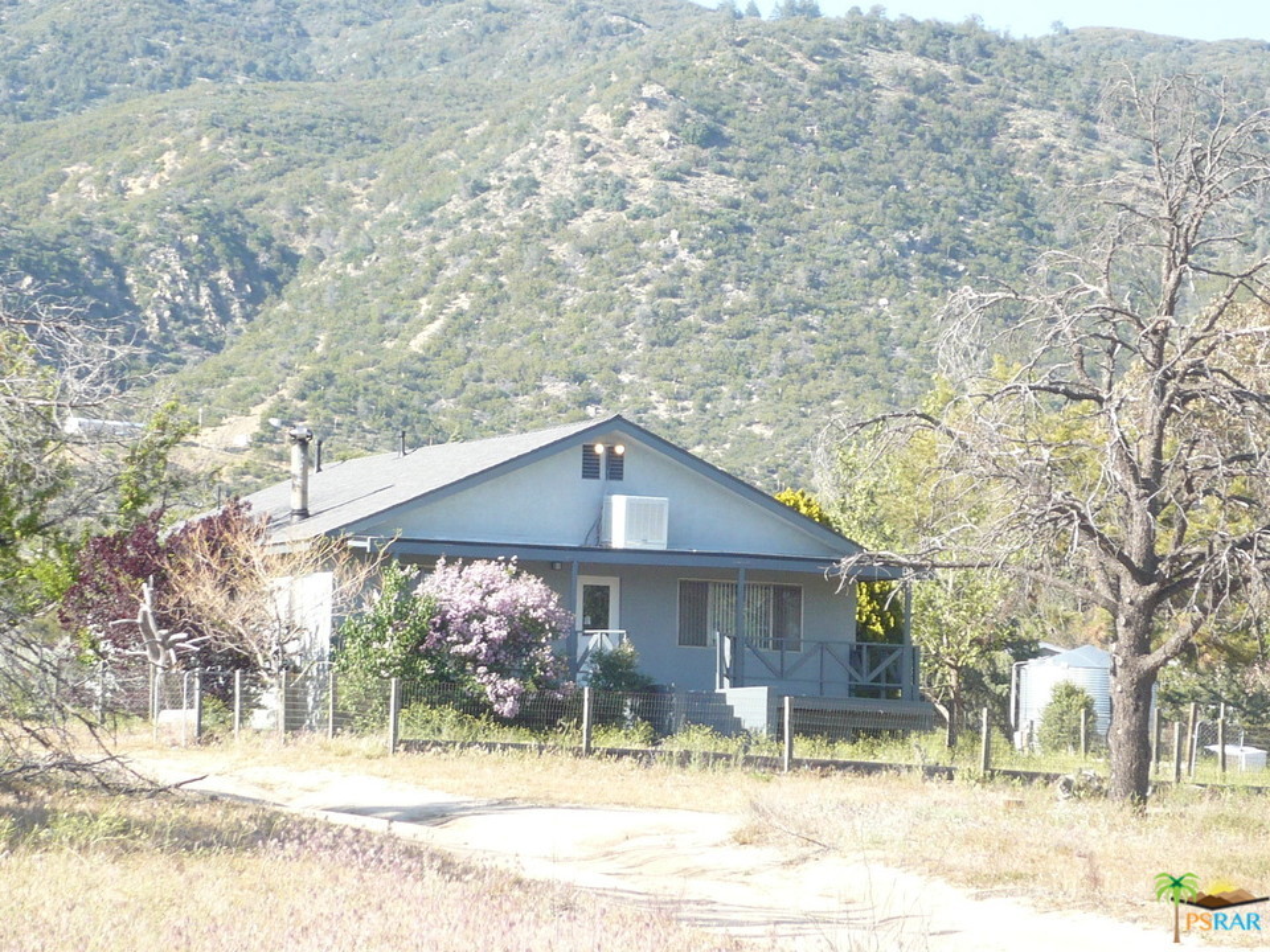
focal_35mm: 159
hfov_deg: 12.4
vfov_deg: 9.3
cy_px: 476
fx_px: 5833
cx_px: 635
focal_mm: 17.4
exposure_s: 1/125
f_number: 5
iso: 100
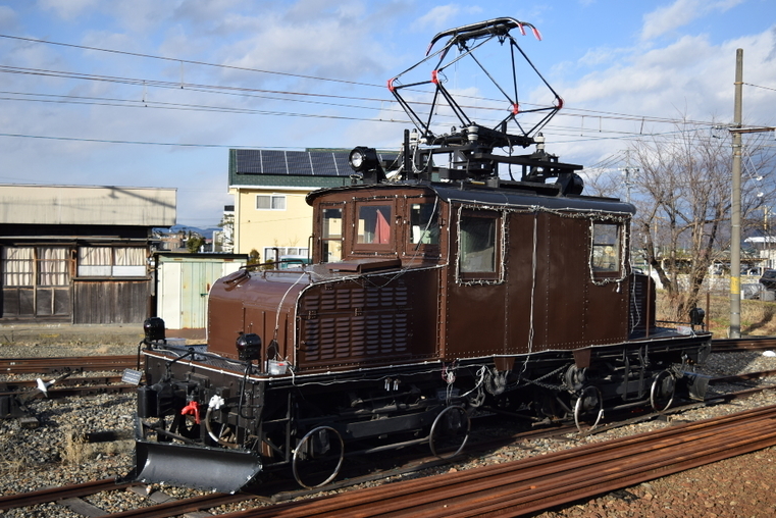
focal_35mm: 41
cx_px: 398
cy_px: 271
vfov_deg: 32.7
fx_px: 884
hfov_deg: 47.4
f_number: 4
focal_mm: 26
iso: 100
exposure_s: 1/800
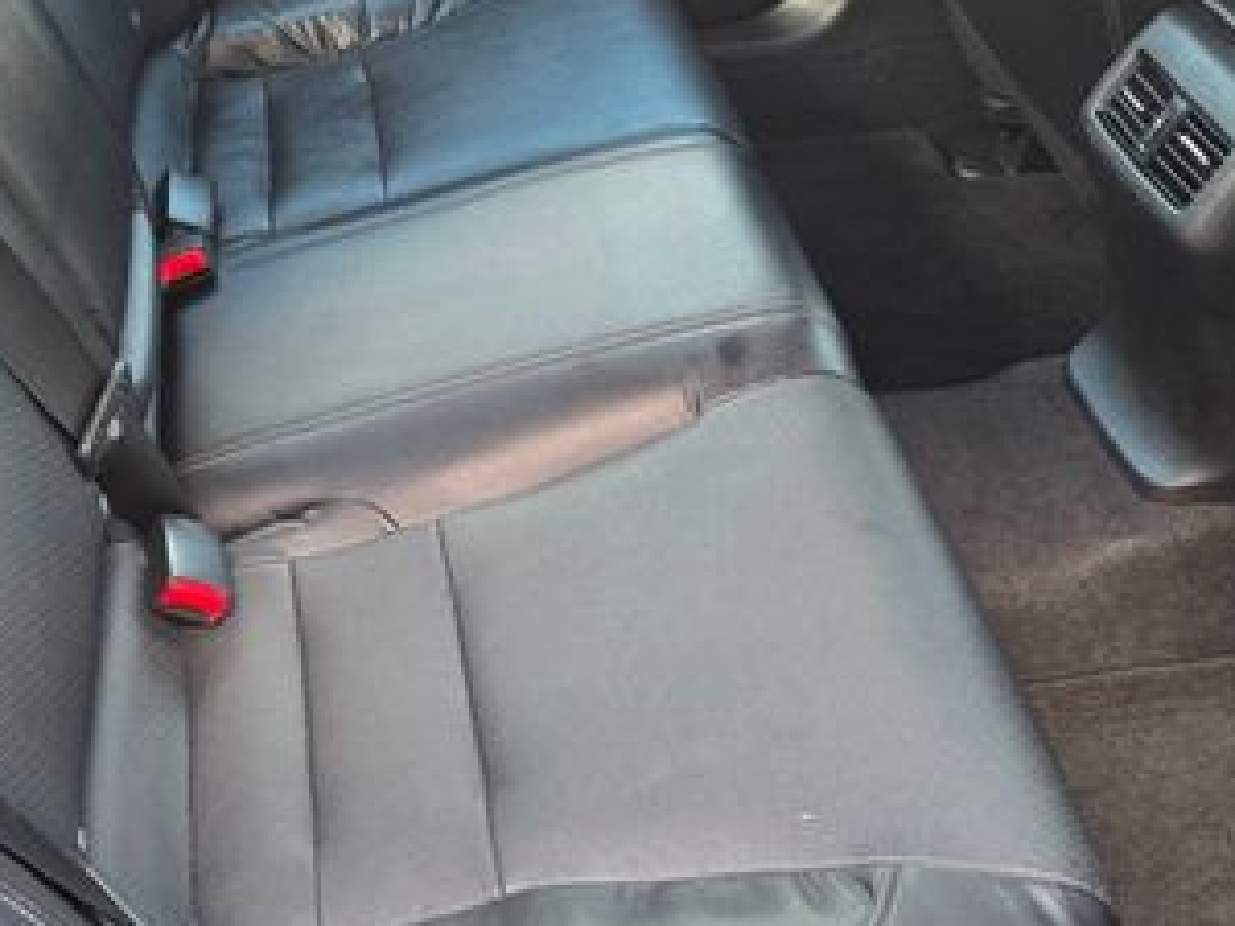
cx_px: 408
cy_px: 313
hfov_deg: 38.5
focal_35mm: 49
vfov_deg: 29.5
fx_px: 1748
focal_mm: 6.3
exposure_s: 1/120
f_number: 1.7
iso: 200
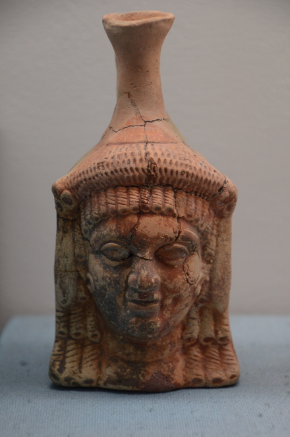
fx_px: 1565
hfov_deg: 10.6
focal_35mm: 129
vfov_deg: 15.9
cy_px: 218
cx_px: 145
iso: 1000
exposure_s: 1/80
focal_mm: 86
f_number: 5.6
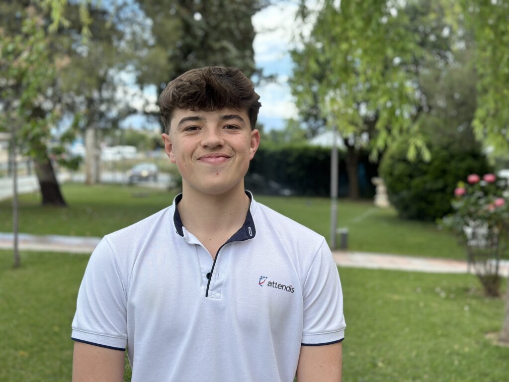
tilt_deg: -3.0
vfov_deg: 30.3
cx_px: 254
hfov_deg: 39.7
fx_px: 706
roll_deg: -0.8
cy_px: 191
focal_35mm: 48
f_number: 1.78
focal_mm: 6.86
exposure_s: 1/3058
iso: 100
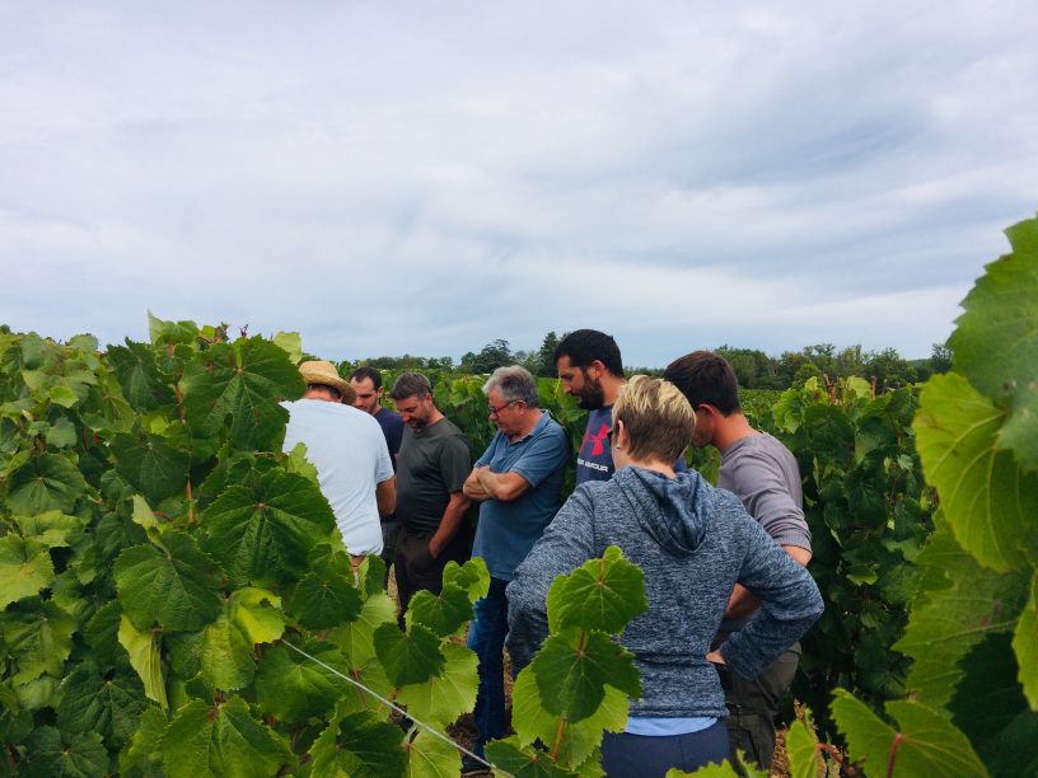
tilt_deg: +0.4
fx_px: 870
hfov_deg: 61.7
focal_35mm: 29
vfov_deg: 48.2
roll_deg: +0.2
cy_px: 389
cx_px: 519
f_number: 2.2
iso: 32
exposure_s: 1/2933
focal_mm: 4.15
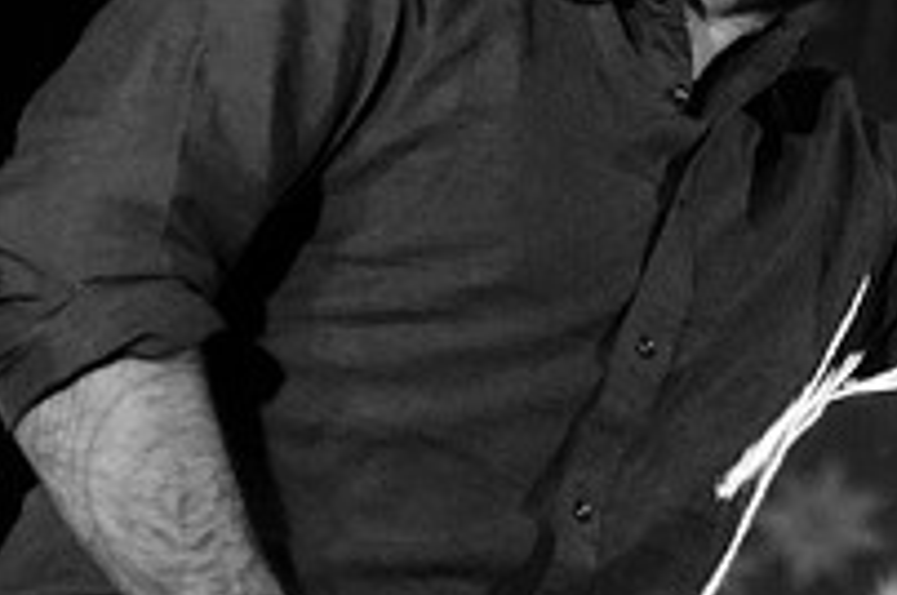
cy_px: 129
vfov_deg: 4.5
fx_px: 7488
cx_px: 1141
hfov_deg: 6.8
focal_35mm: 301
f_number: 2.8
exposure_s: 1/250
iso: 1600
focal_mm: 70
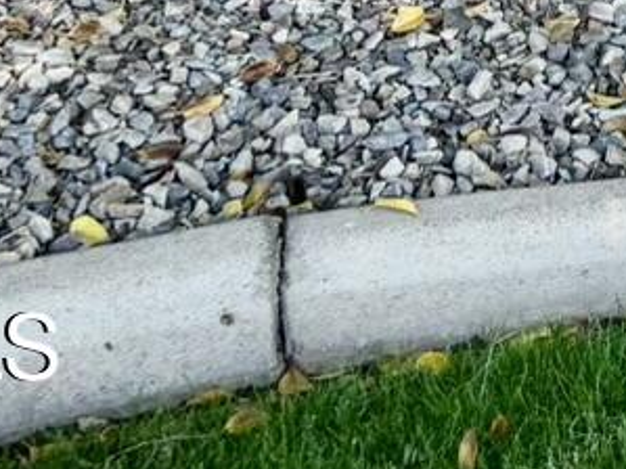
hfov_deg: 9.5
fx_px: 3218
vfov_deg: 7.1
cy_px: -1114
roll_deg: -0.1
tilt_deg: -5.2
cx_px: 1660
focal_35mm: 178
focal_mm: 5.96
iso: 50
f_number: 1.6
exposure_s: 1/355
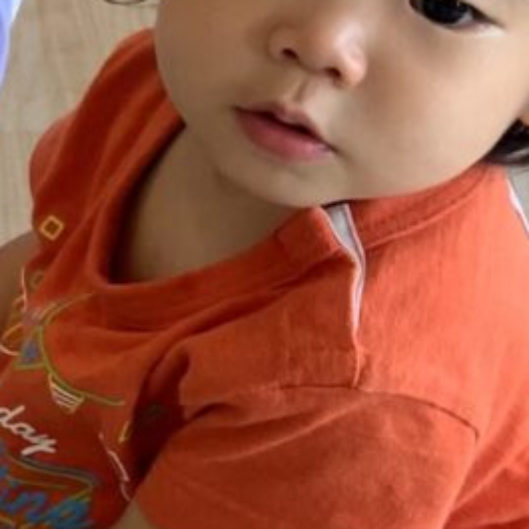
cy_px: 182
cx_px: -367
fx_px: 2144
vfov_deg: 14.0
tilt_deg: -35.8
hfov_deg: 13.0
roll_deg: +2.4
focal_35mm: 124
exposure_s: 1/120
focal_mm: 3.3
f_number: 2.4
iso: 64
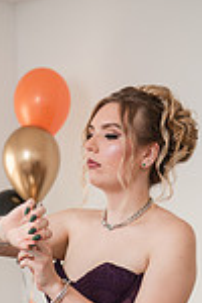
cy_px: 438
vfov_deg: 16.5
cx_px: 46
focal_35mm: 114
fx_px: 959
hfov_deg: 12.0
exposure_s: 1/250
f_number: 3.2
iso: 640
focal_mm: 38
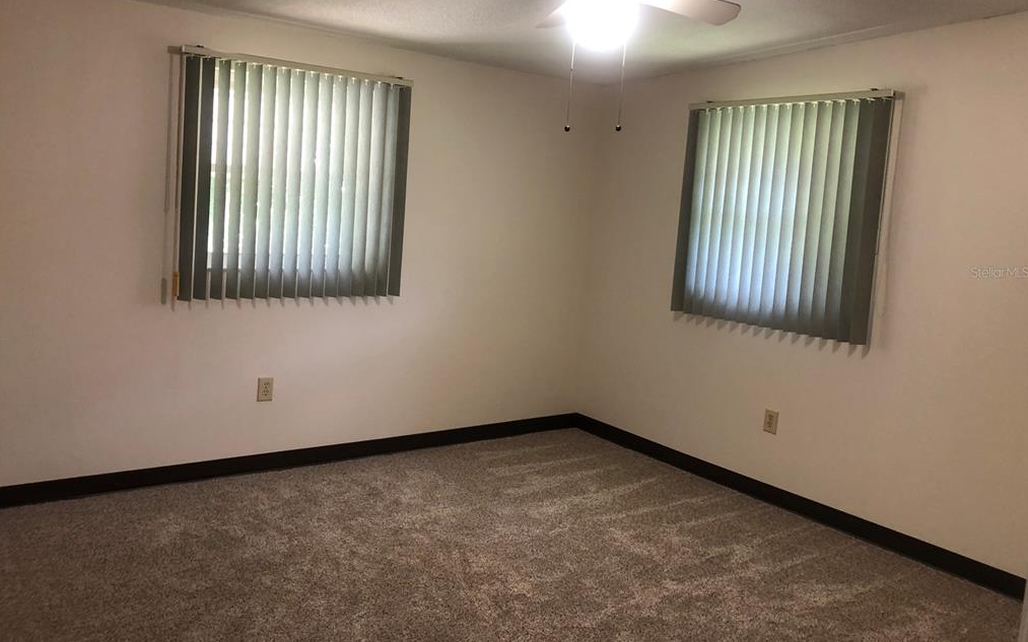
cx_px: 512
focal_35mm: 30
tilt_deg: -5.4
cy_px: 272
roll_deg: -2.7
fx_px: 840
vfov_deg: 41.7
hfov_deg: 62.9
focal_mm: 3.99
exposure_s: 1/20
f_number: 1.8
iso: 32
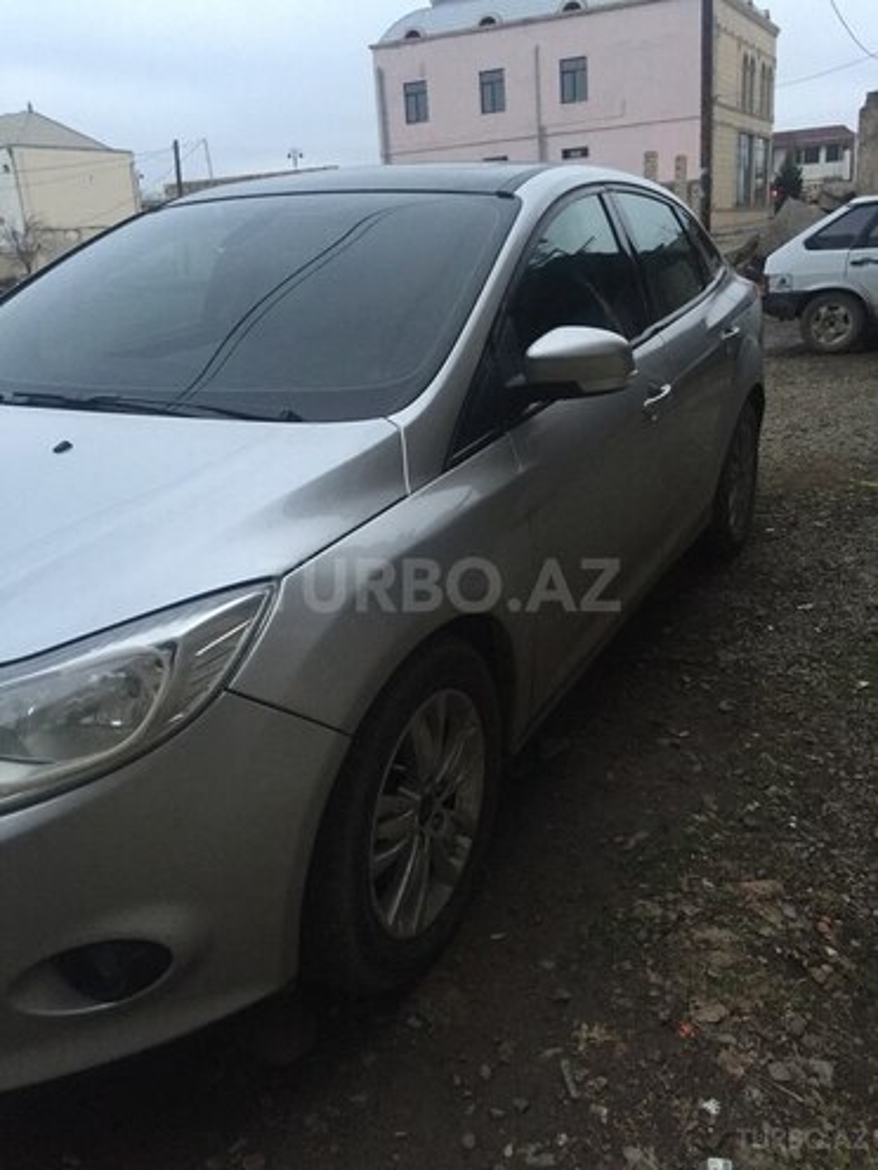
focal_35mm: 29
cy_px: 585
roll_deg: +3.4
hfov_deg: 48.2
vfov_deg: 61.7
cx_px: 439
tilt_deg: -18.9
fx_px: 981
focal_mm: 4.15
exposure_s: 1/33
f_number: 2.2
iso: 200
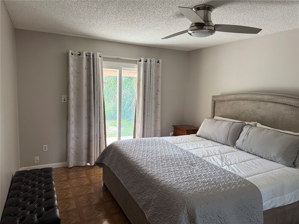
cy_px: 112
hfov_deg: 71.6
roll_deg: -2.0
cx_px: 150
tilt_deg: -6.8
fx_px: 207
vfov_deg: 56.8
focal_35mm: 24
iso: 125
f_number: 1.78
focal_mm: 6.76
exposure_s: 1/120
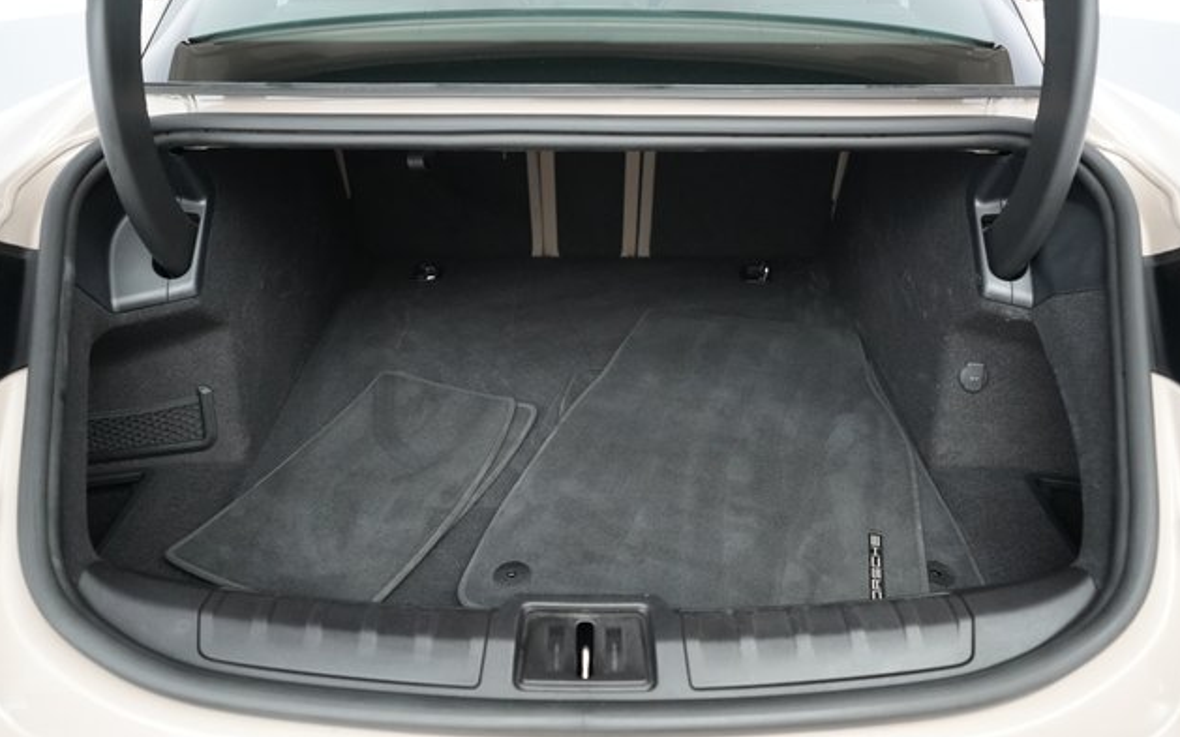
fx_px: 900
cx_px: 589
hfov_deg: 66.5
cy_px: 358
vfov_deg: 44.5
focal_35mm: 28
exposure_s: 1/160
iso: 6400
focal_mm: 27
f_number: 2.8
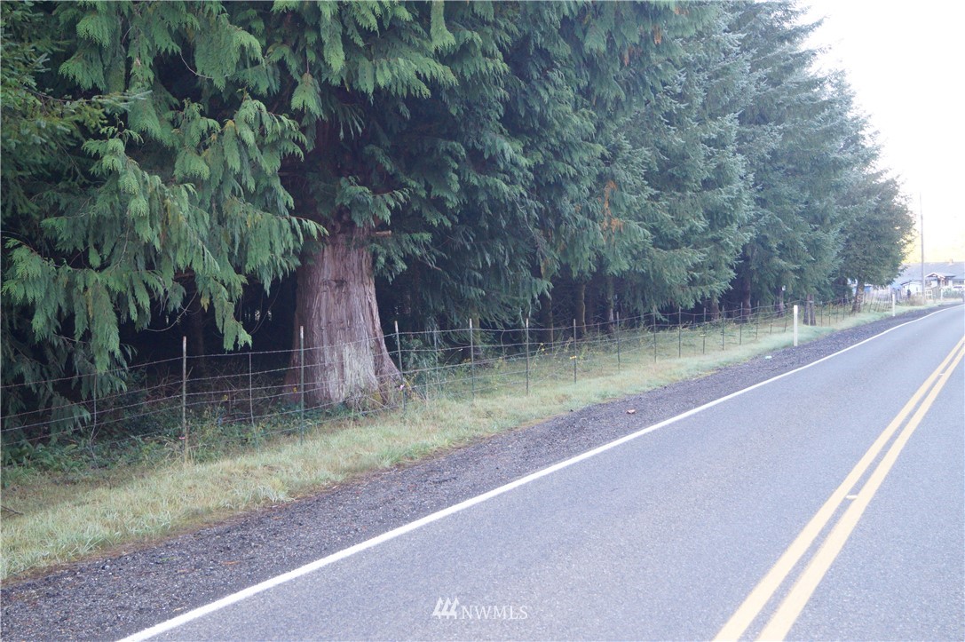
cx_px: 482
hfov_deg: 37.9
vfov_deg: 25.7
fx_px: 1406
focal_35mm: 52
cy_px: 321
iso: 1250
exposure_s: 1/160
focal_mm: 35
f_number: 4.5
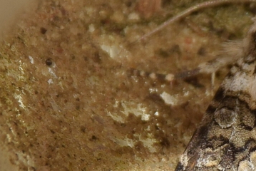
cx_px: 289
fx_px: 3992
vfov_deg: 2.5
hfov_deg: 3.7
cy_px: 150
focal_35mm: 561
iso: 100
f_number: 13
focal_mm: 140
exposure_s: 1/160
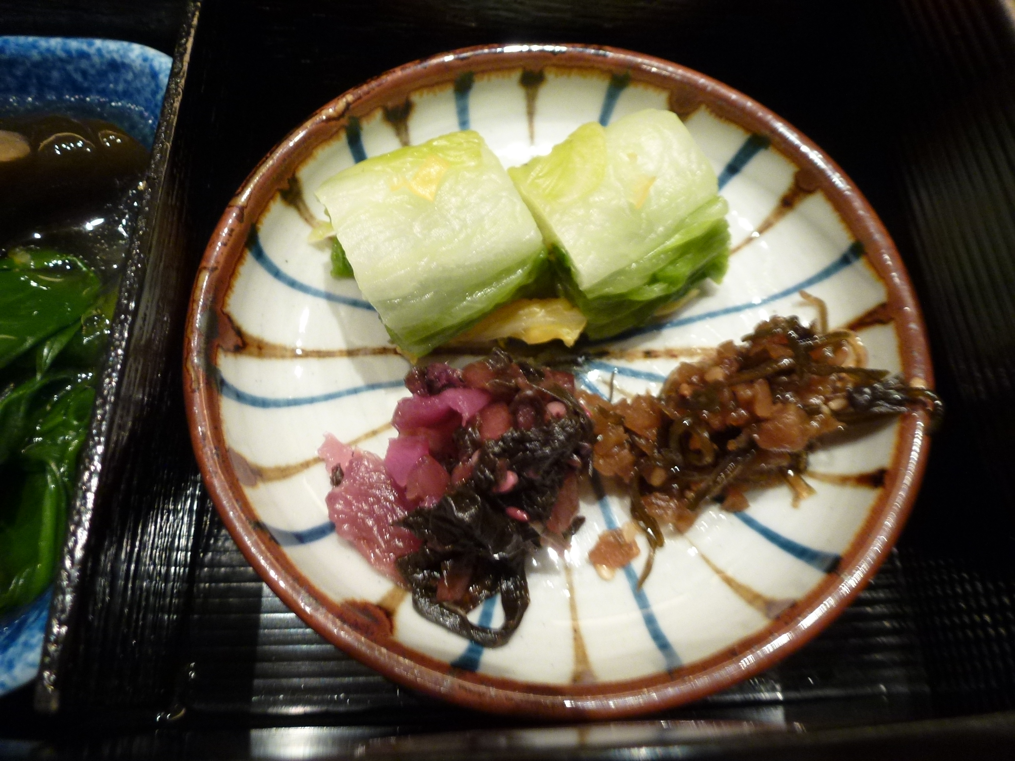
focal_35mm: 24
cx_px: 508
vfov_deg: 56.8
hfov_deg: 71.6
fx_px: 704
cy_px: 380
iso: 200
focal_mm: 4.3
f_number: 3.3
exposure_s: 1/8
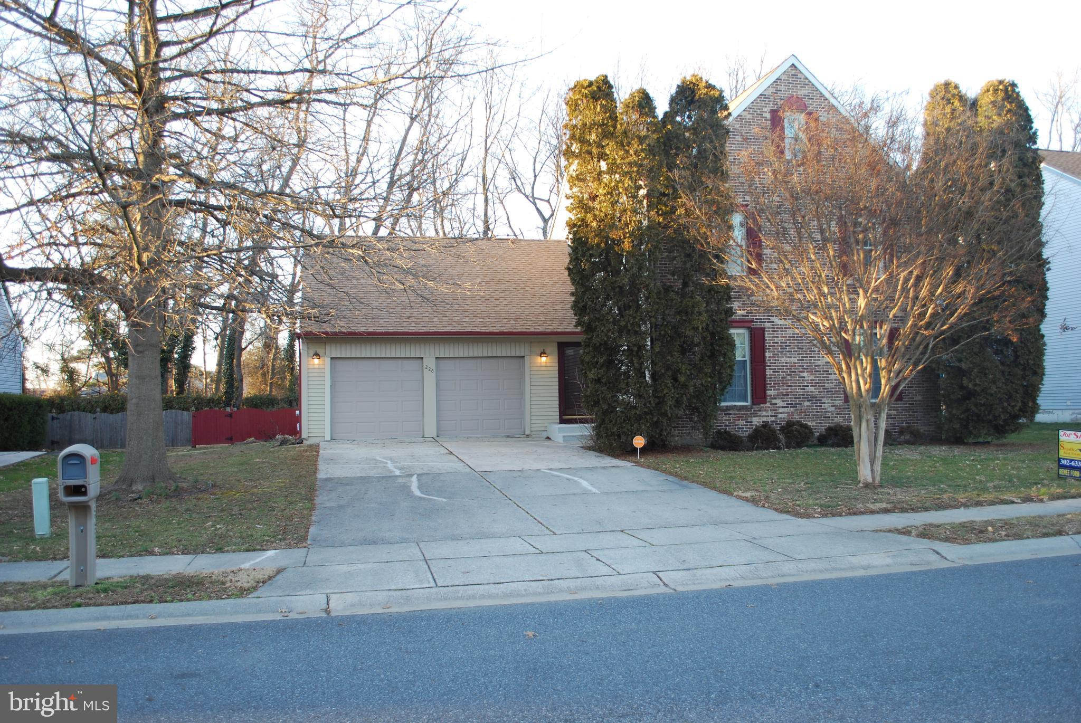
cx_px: 540
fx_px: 902
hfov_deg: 61.9
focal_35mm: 30
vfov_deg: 43.7
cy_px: 362
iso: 200
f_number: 4
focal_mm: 20
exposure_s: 1/60
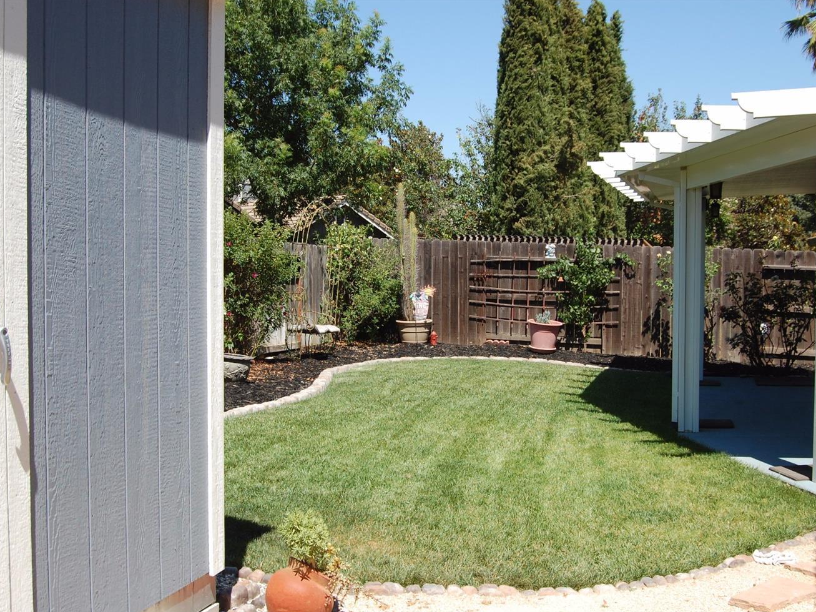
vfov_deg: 33.6
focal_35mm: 43
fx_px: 1014
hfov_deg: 43.9
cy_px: 309
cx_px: 419
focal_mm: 26
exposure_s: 1/320
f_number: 9
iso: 200
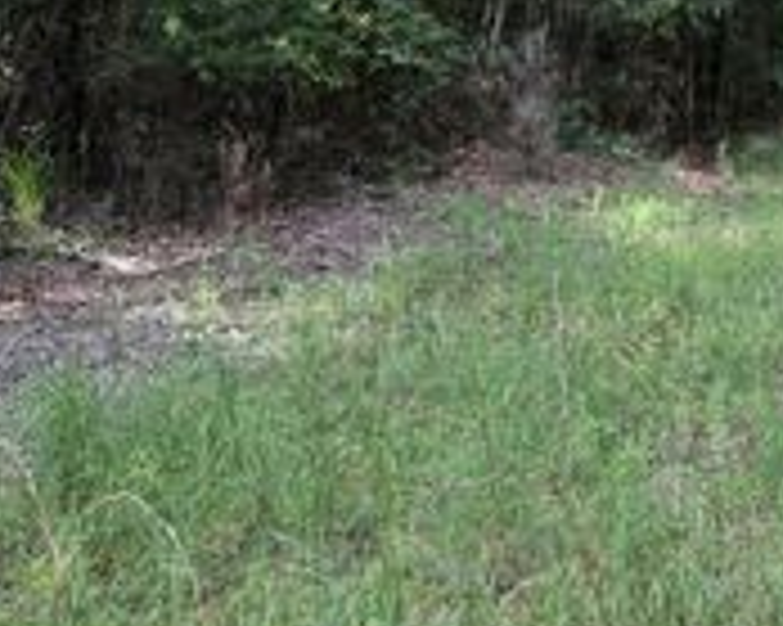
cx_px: 880
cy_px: -20
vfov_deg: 24.8
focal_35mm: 58
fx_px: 1343
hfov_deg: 29.1
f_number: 1.78
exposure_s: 1/514
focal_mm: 6.76
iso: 100
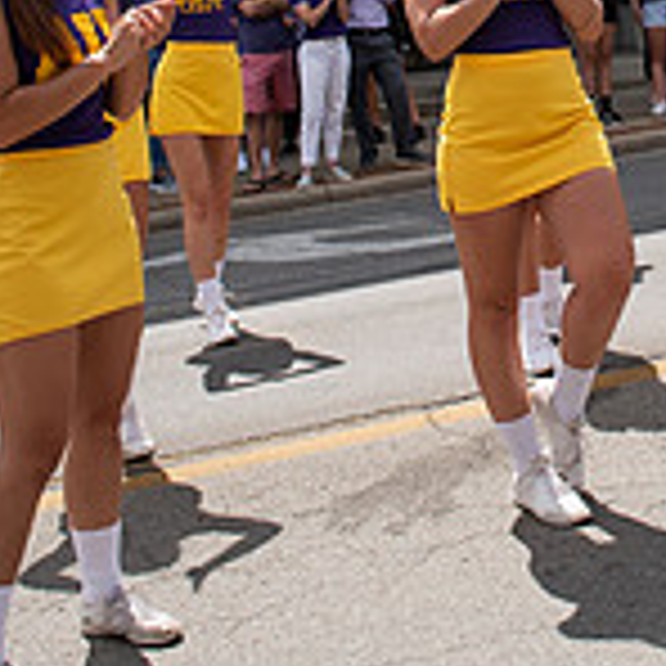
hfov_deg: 21.0
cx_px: 648
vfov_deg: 20.0
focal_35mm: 80
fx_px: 1741
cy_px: -178
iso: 200
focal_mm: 24
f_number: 7.1
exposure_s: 1/500
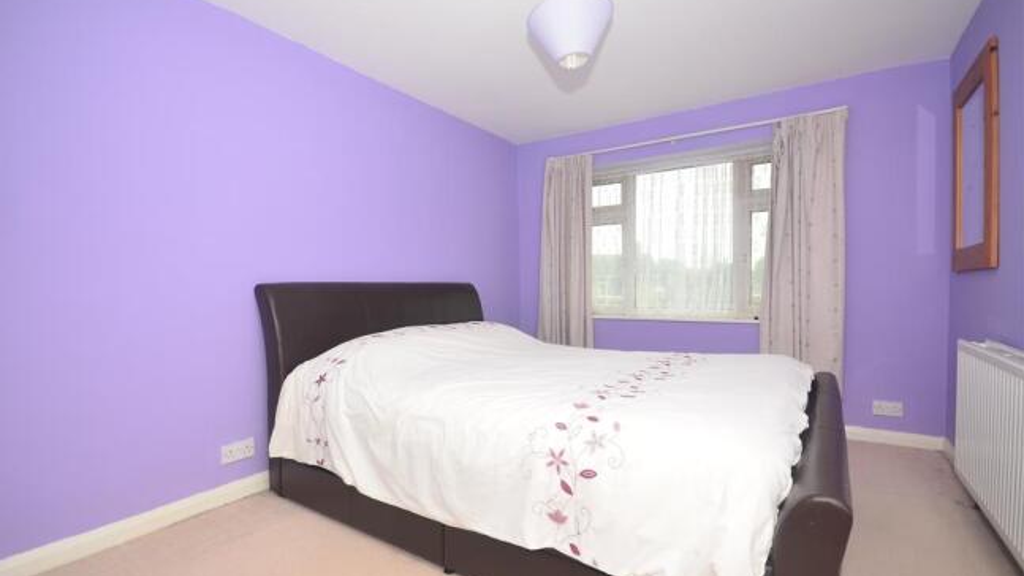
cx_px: 506
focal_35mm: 18
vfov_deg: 60.3
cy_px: 296
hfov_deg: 91.8
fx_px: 496
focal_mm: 11.5
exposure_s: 1/15
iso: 200
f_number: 5.6
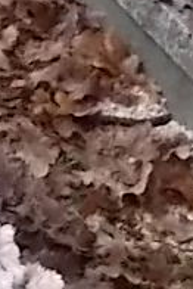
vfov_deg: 9.3
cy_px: 196
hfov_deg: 5.9
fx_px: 1774
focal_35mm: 221
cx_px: -340
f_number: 8
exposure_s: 1/160
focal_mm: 4.6
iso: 400
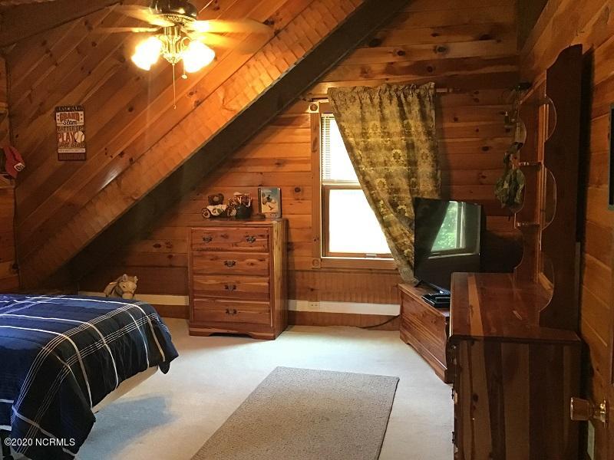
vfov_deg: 45.4
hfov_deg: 58.4
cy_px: 230
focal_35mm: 31
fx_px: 550
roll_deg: +0.9
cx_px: 307
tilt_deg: -4.2
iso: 200
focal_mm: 3.3
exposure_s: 1/20
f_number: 2.4
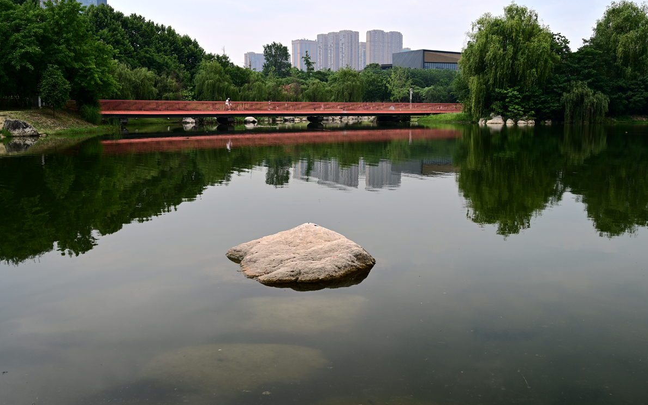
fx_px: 600
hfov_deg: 56.7
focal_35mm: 34
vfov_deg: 37.3
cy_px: 188
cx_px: 327
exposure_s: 1/80
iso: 100
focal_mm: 33
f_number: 8
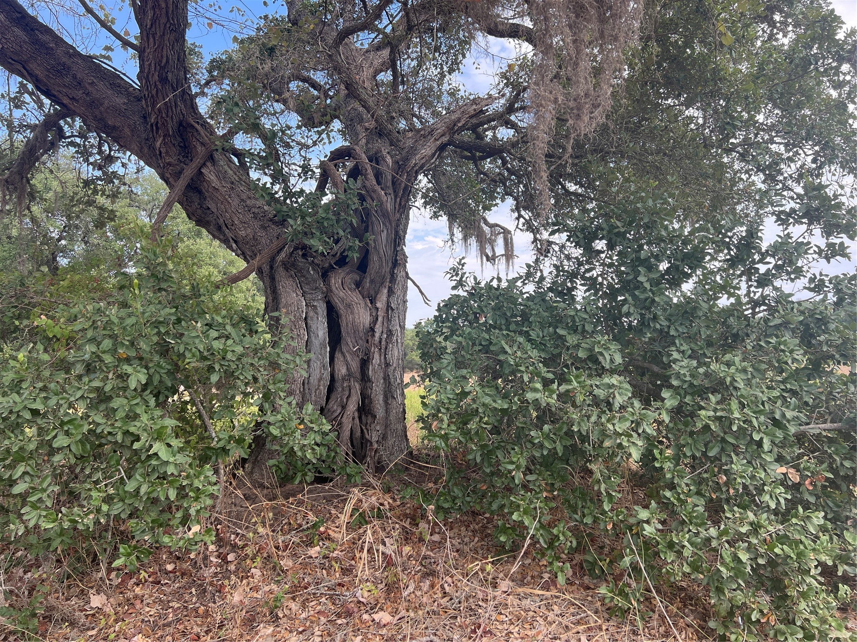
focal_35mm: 26
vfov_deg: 53.1
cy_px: 321
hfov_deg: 67.3
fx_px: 644
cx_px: 428
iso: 50
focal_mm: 5.7
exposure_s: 1/814
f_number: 1.5
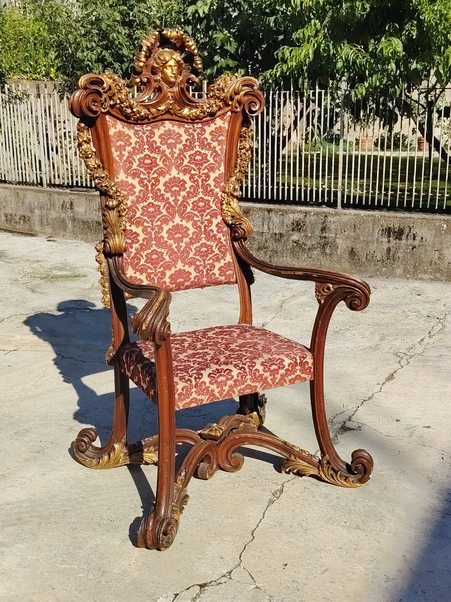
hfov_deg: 35.1
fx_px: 712
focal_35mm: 41
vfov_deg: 45.8
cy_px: 301
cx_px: 226
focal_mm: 5.25
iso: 100
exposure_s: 1/873
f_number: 1.75
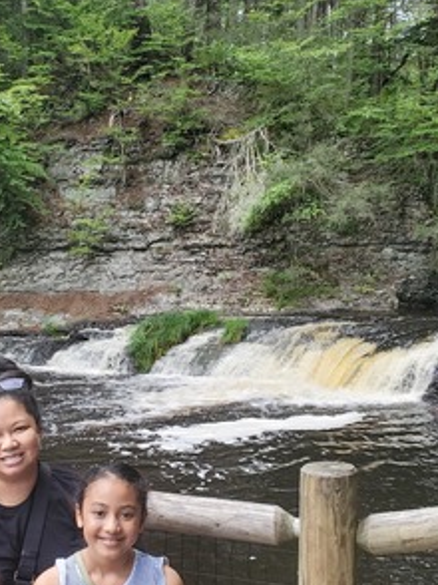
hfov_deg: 31.3
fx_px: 777
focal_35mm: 46
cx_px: 159
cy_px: 350
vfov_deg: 41.1
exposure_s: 1/100
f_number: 2.4
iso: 50
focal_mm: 4.3
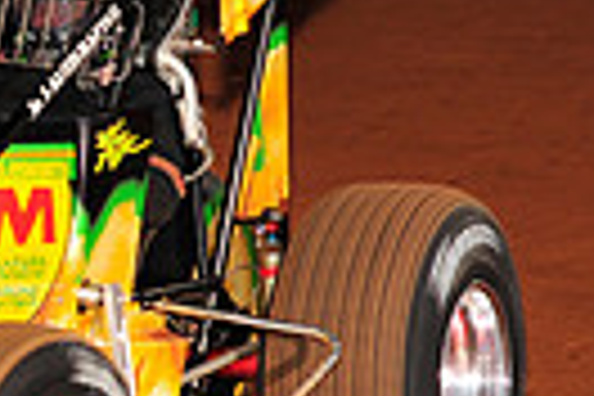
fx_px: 9800
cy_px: 68
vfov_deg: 2.3
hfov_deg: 3.5
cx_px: -144
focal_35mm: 594
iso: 800
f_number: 5.6
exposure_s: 1/320
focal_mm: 135
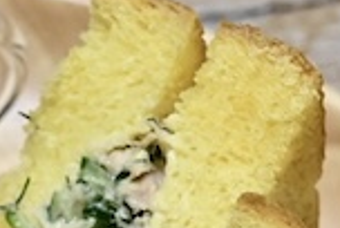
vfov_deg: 3.4
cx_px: -83
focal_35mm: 394
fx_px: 3728
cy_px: 625
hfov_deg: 5.2
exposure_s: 1/160
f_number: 6.3
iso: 6400
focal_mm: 60
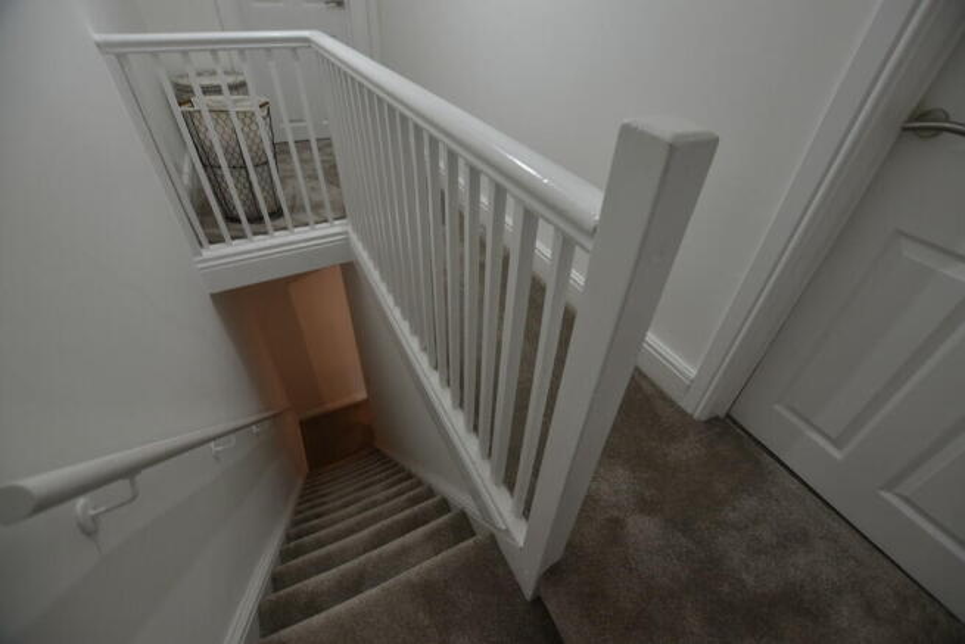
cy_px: 322
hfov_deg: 100.4
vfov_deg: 77.4
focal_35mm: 15
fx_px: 402
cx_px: 482
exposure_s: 1/13
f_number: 3.5
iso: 100
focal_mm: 10
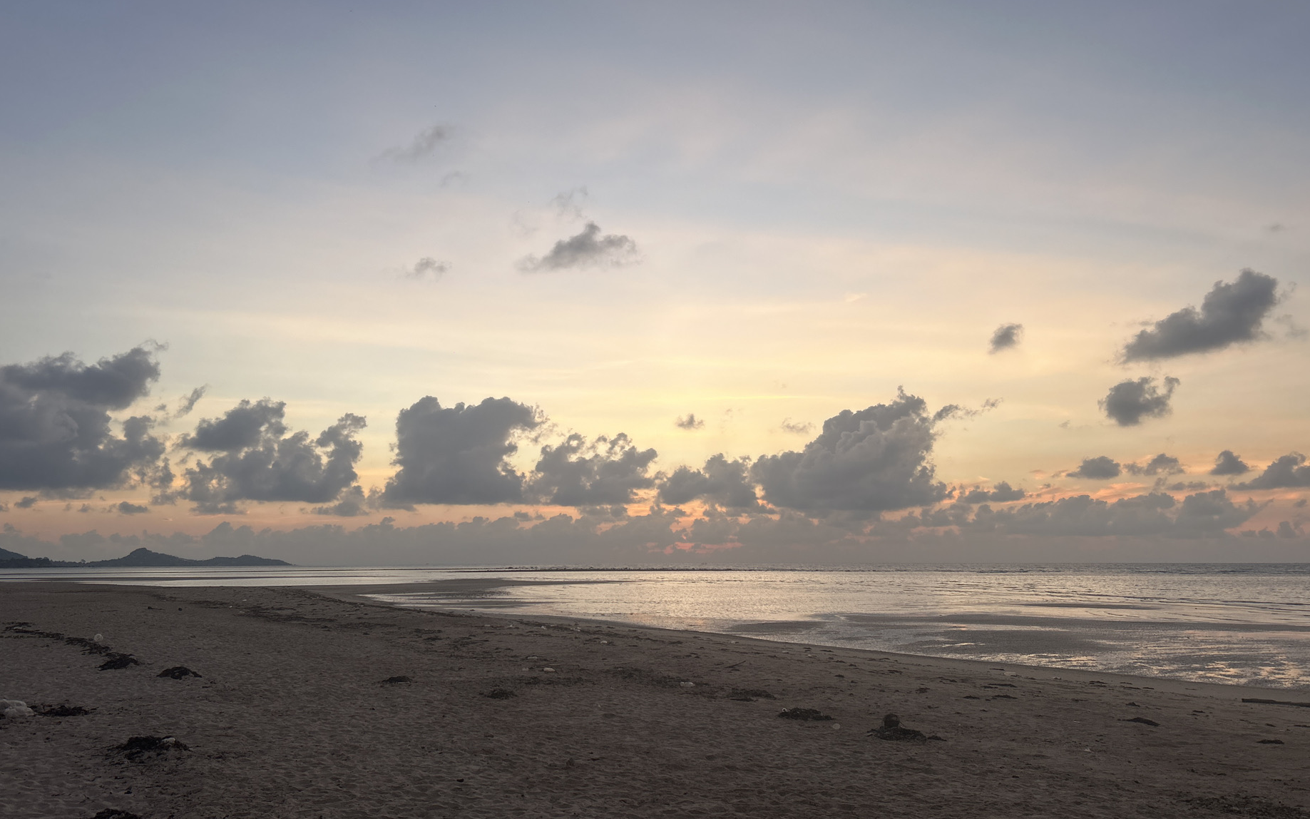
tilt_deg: +7.6
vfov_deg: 41.8
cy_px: 394
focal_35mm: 30
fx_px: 1071
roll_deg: +0.1
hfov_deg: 62.8
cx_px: 610
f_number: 1.5
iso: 40
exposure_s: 1/268
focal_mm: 5.7
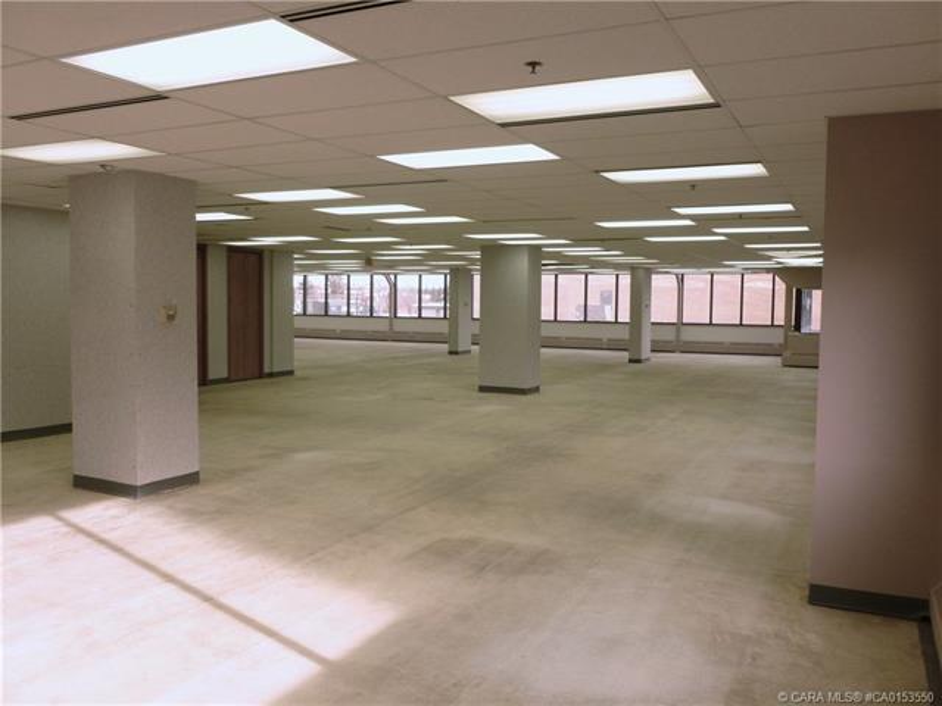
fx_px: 762
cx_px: 471
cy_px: 353
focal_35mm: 28
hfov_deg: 63.4
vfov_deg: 49.7
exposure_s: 1/60
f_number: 3.3
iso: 160
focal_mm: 5
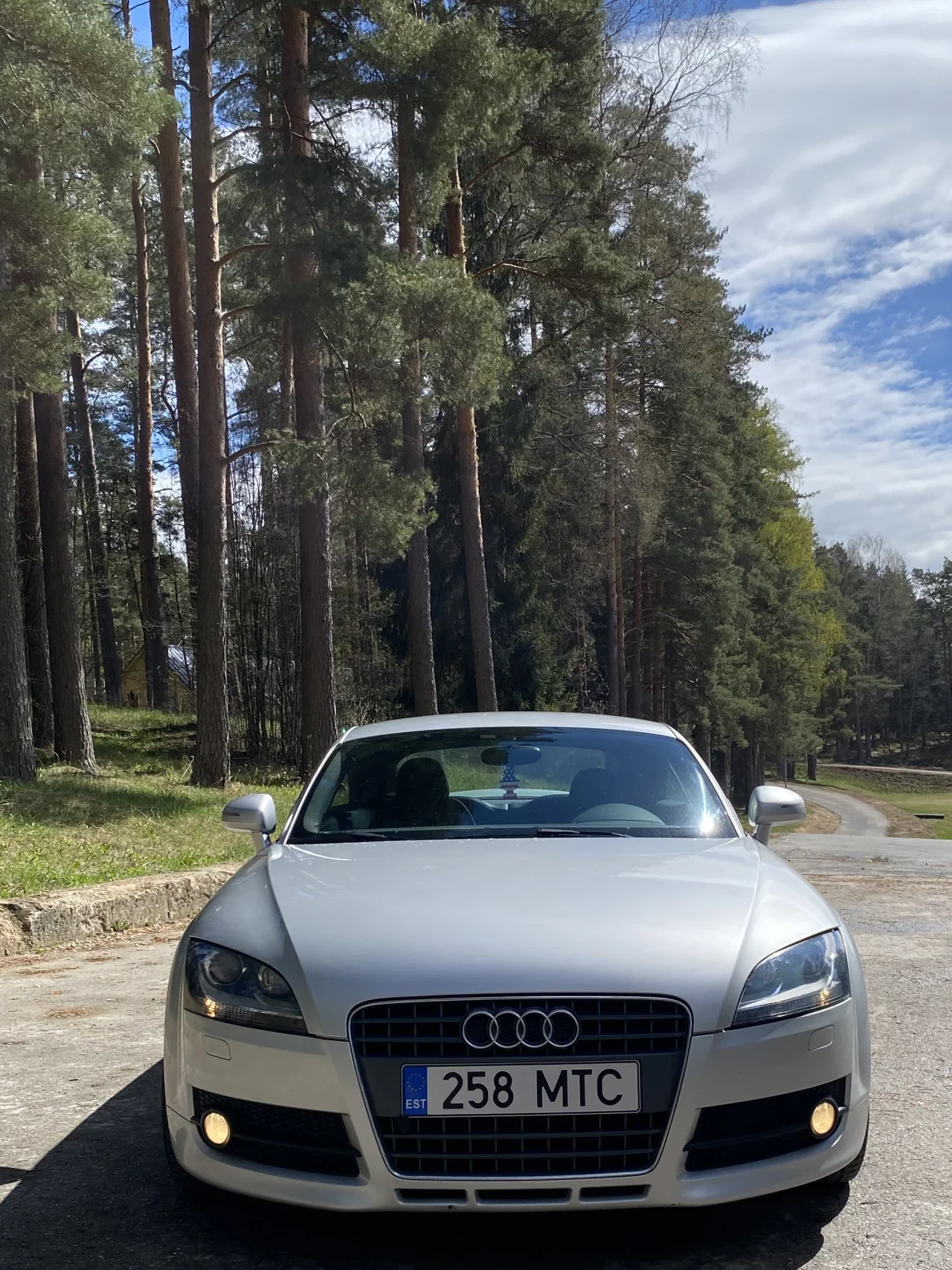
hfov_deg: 36.8
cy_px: 783
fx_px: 1430
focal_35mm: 39
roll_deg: +2.4
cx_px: 501
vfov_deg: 47.5
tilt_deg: +0.8
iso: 32
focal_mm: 4.25
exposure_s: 1/3040
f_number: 1.8
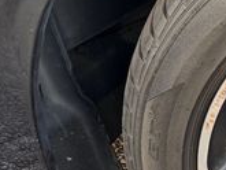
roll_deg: -0.2
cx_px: 433
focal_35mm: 93
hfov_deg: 16.7
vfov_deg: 15.9
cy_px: 90
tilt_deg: -36.7
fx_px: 608
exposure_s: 1/121
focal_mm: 6.76
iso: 125
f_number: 1.78
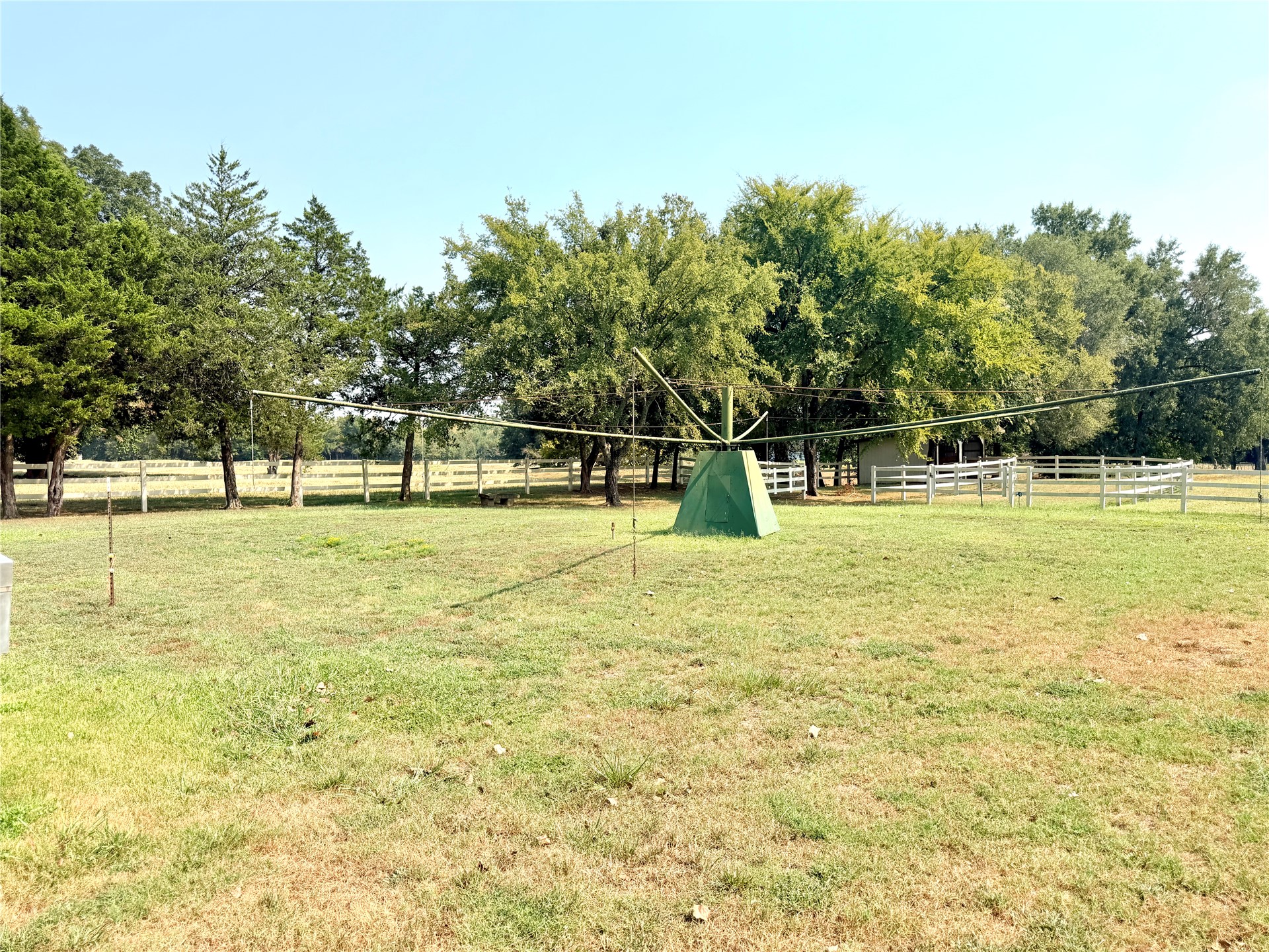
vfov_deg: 56.8
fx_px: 880
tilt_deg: -0.8
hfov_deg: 71.6
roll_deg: +0.9
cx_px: 634
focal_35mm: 24
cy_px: 476
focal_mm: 6.76
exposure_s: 1/3759
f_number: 1.78
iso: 80
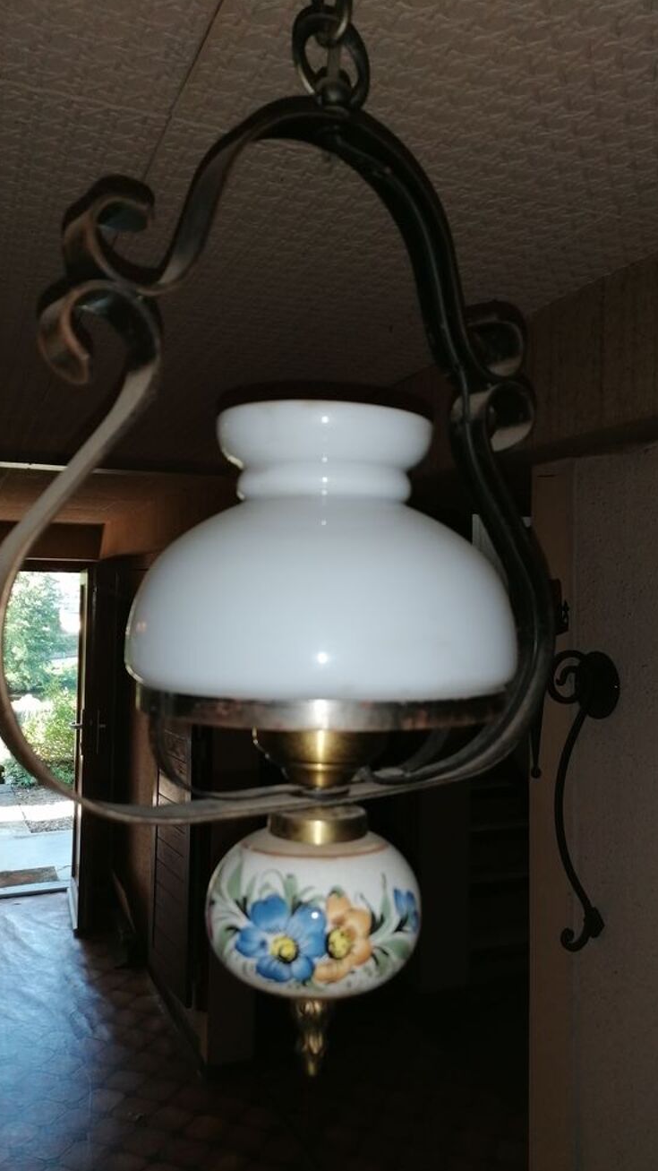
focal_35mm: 30
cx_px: 326
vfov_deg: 64.3
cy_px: 577
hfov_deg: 38.9
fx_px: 931
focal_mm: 4.75
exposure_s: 1/50
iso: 64
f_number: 1.8
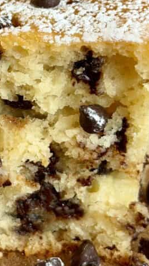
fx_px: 759
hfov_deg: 11.2
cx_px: 23
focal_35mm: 108
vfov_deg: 19.8
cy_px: 99
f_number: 1.8
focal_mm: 6.8
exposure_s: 1/88
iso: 100
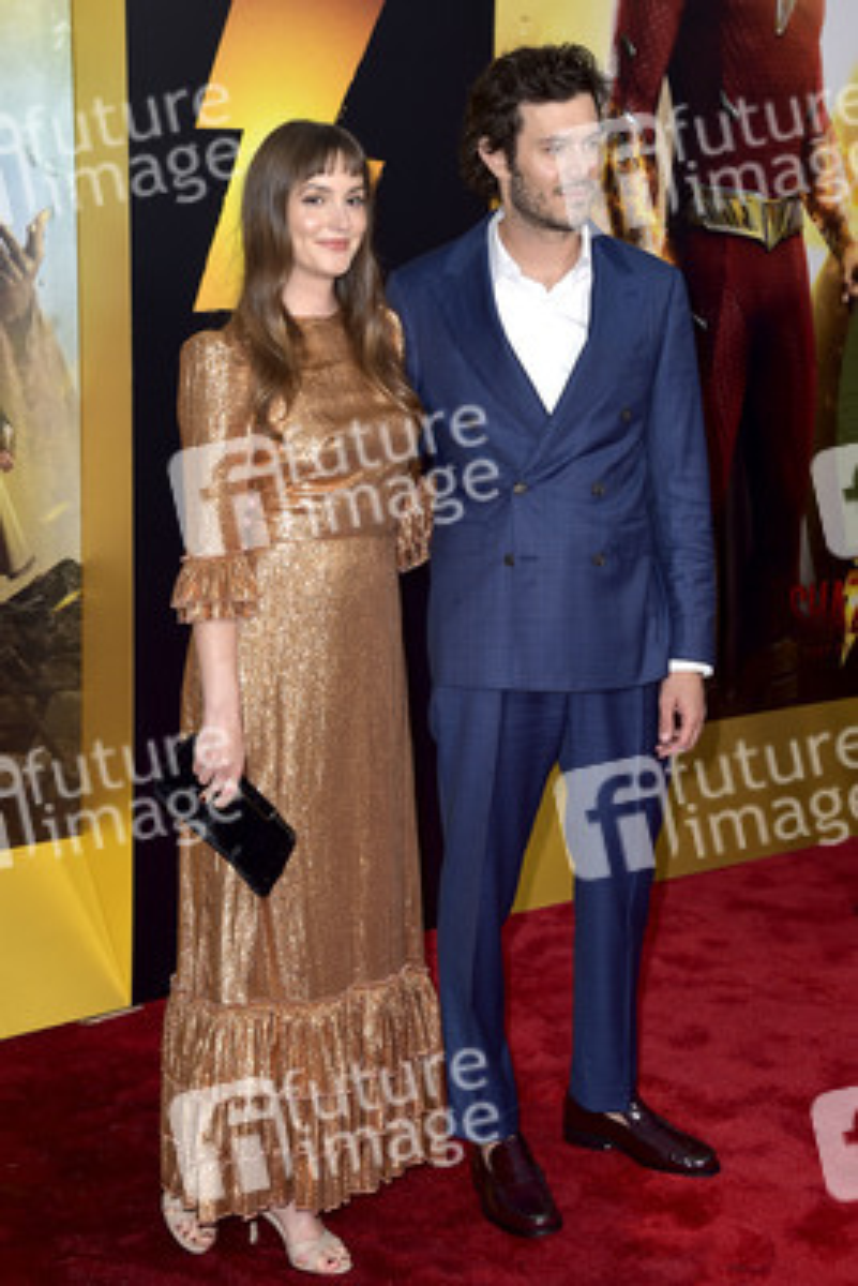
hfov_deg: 20.9
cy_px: 643
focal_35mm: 65
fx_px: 2322
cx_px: 429
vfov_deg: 30.9
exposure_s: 1/250
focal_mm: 65
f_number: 6.3
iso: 400
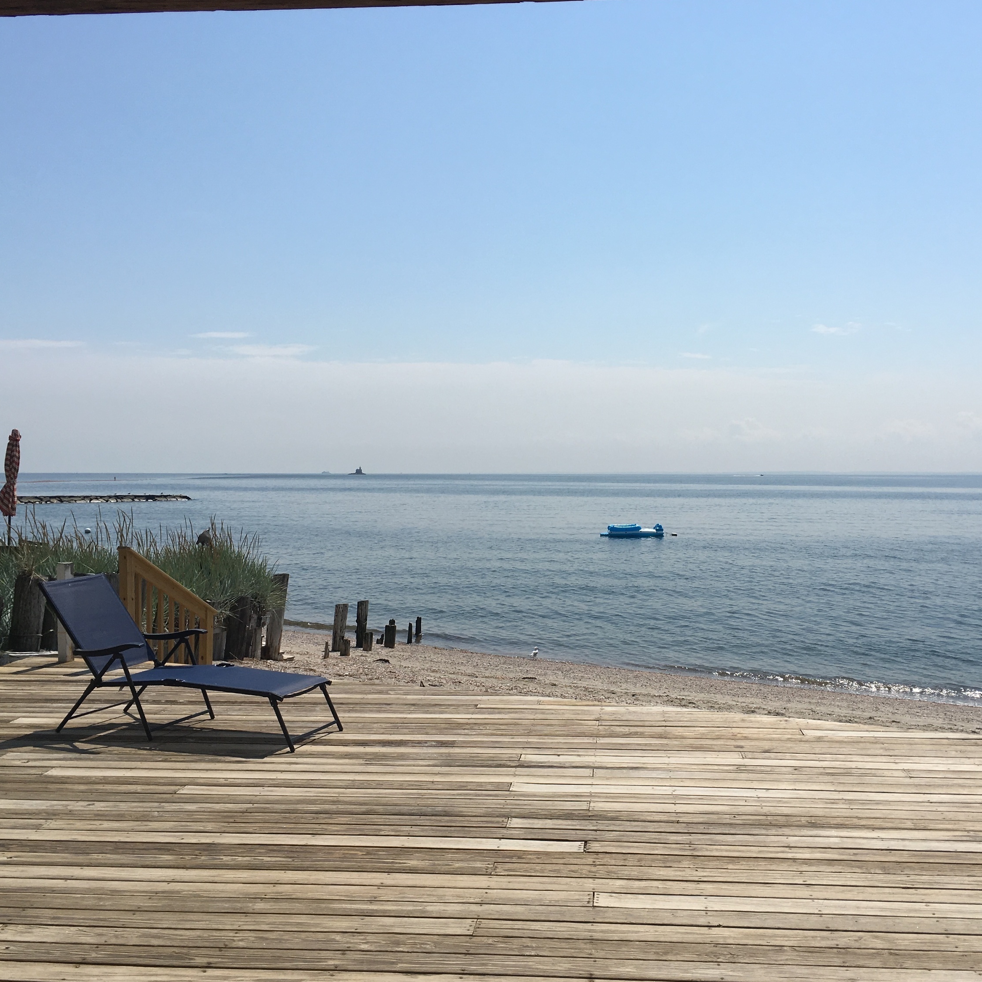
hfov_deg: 47.2
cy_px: 493
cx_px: 540
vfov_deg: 47.2
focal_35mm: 35
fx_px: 1123
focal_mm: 4.15
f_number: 2.2
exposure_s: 1/3846
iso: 25
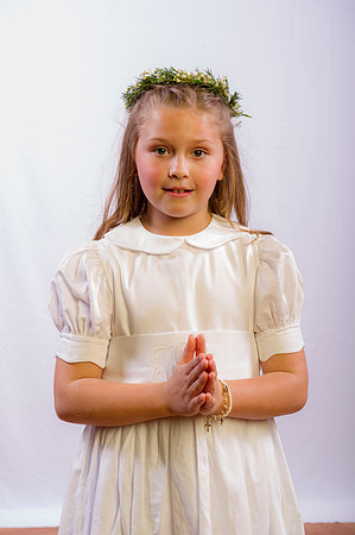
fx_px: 978
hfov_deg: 20.6
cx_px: 178
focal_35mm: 66
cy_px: 268
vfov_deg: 30.5
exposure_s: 1/200
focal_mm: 66
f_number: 8
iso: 100
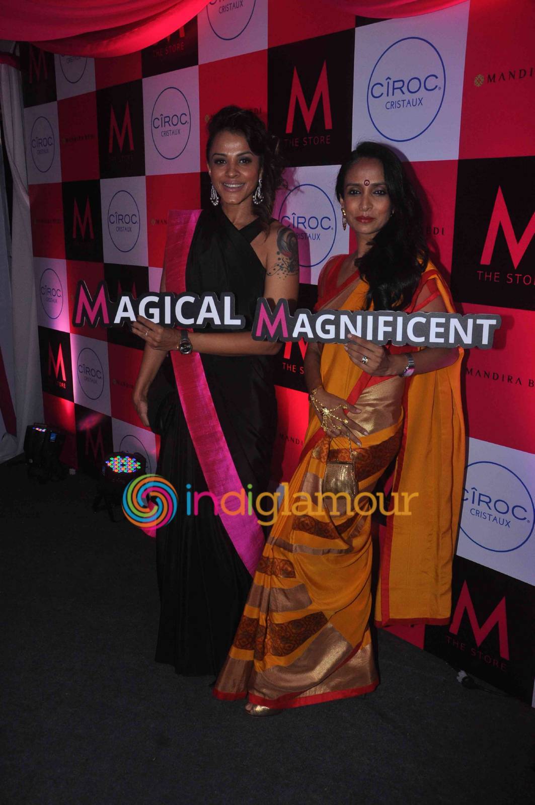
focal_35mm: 33
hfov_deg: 39.9
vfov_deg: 57.3
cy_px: 402
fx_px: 737
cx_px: 268
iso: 500
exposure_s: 1/250
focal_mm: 22
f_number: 9
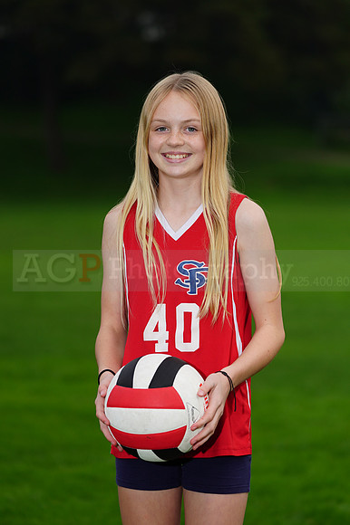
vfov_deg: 10.3
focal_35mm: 200
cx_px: 175
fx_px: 2920
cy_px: 262
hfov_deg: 6.9
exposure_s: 1/200
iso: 200
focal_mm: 200
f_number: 5.6
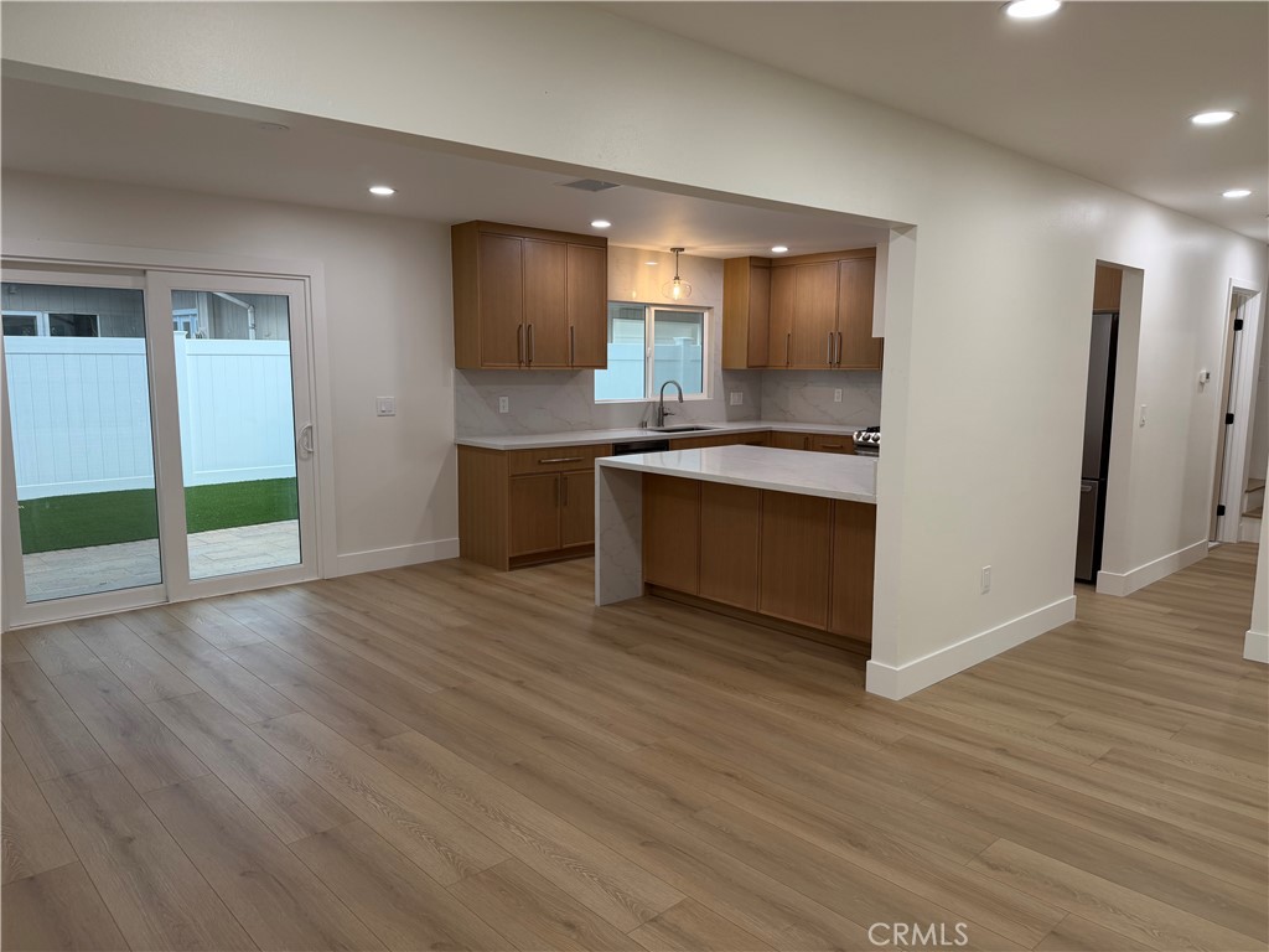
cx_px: 634
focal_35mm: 24
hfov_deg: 71.6
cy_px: 476
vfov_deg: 56.8
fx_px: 880
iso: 125
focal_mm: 6.76
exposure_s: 1/120
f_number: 1.78
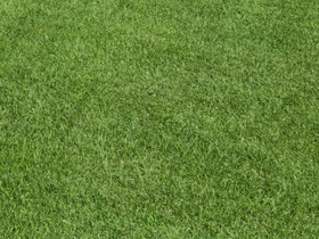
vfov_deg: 15.4
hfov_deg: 16.2
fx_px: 719
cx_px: -385
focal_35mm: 78
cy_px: -226
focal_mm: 14
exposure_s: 1/500
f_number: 8
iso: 200
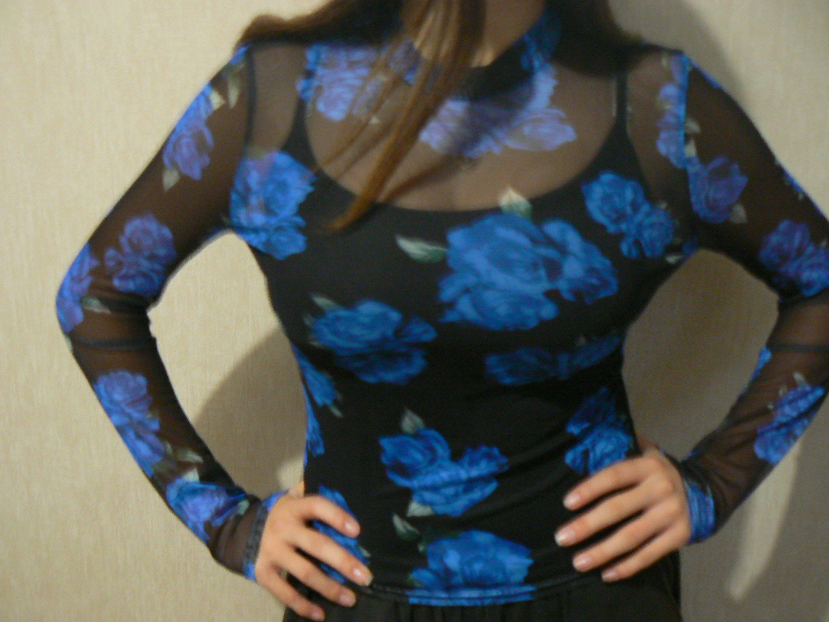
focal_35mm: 36
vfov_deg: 39.7
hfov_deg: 51.4
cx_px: 414
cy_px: 311
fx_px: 862
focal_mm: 6
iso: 200
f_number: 2.8
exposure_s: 1/3.2
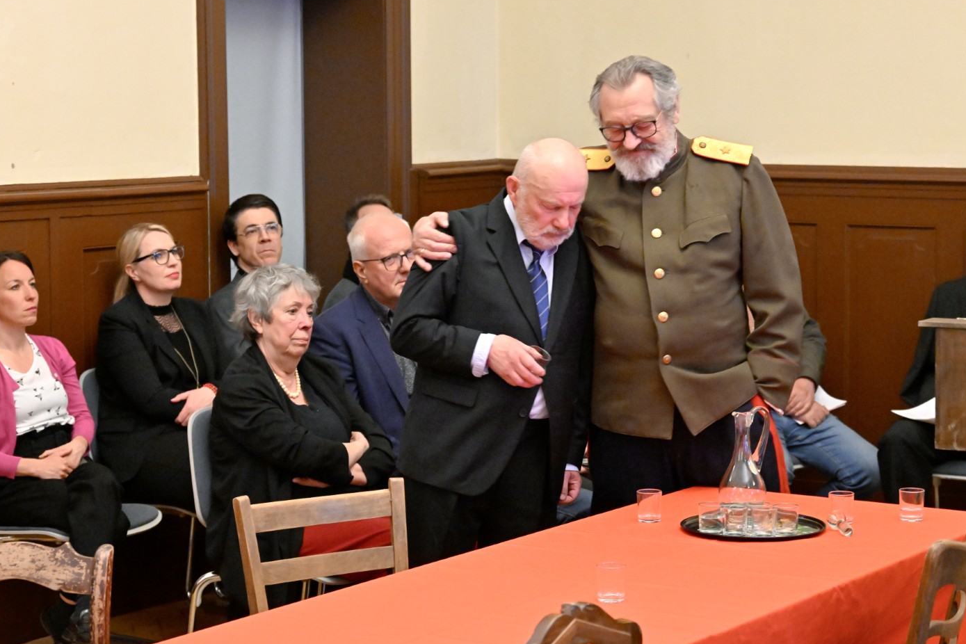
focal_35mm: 84
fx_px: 2254
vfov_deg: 16.3
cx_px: 490
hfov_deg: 24.2
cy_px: 343
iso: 8000
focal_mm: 72
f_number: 6
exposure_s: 1/50
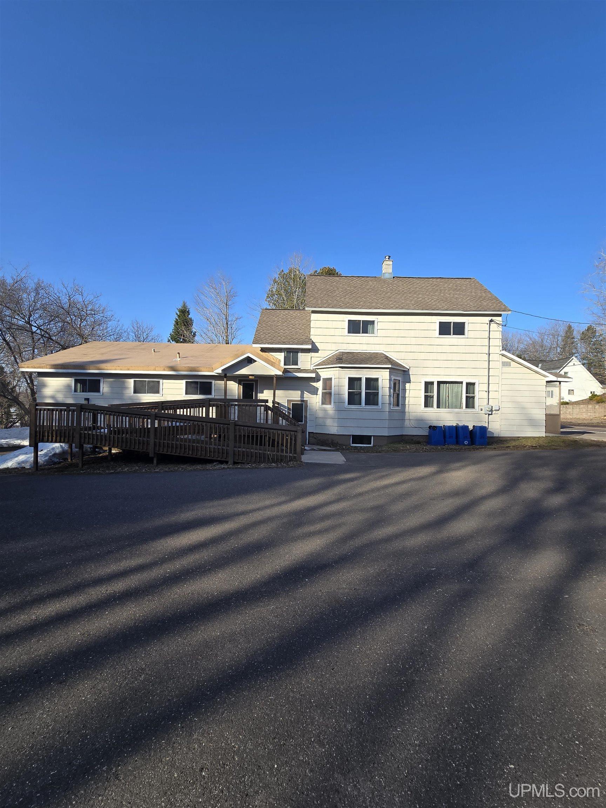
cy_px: 404
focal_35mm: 13
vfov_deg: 106.2
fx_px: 303
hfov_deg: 89.9
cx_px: 303
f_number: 2.2
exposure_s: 1/1300
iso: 50
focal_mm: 2.2
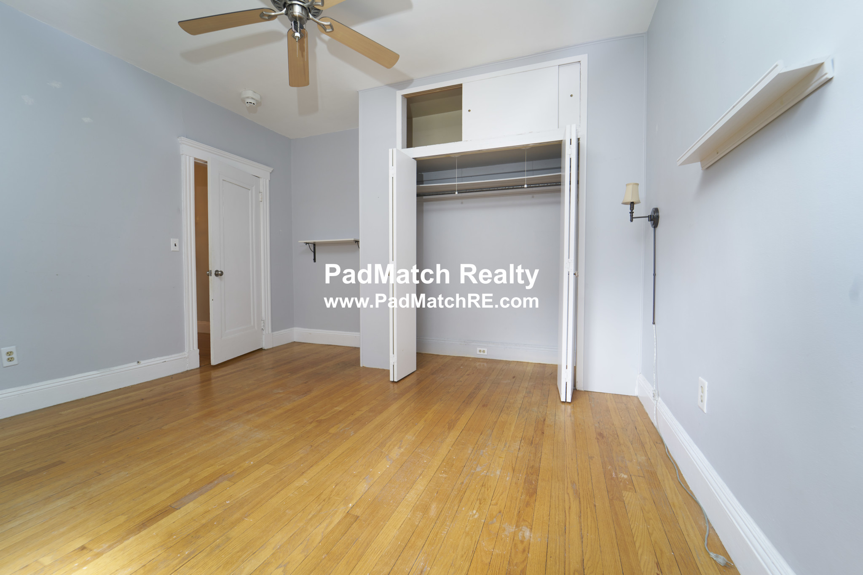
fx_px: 336
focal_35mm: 14
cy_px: 288
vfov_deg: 81.2
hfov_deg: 104.2
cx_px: 432
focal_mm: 14
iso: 100
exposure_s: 1/8
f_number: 6.3
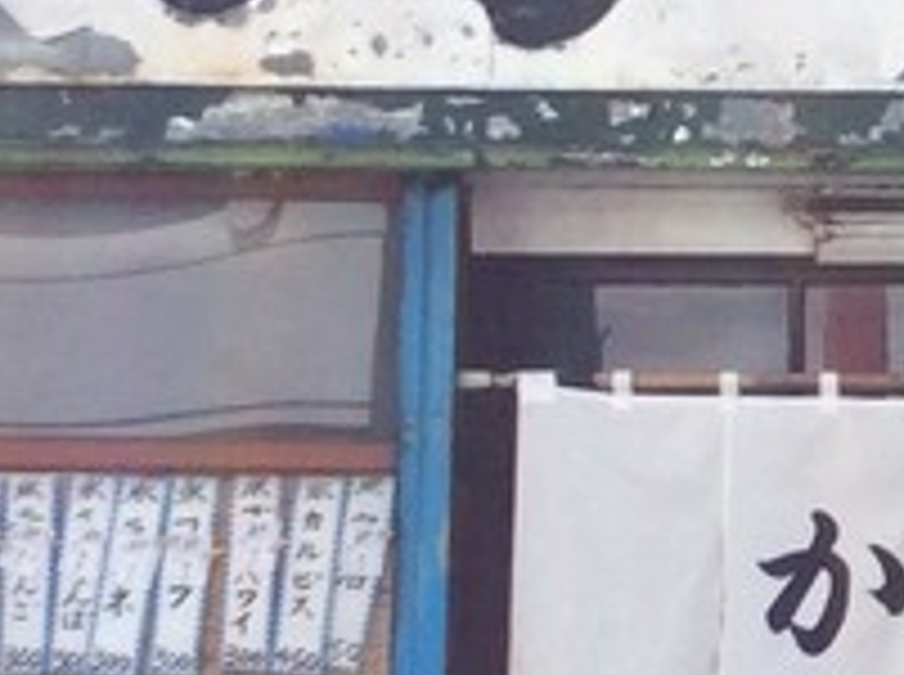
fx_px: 4249
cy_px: 452
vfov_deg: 9.1
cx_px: 1570
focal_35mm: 163
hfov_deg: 11.4
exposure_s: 1/794
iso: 32
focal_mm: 3.3
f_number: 2.4
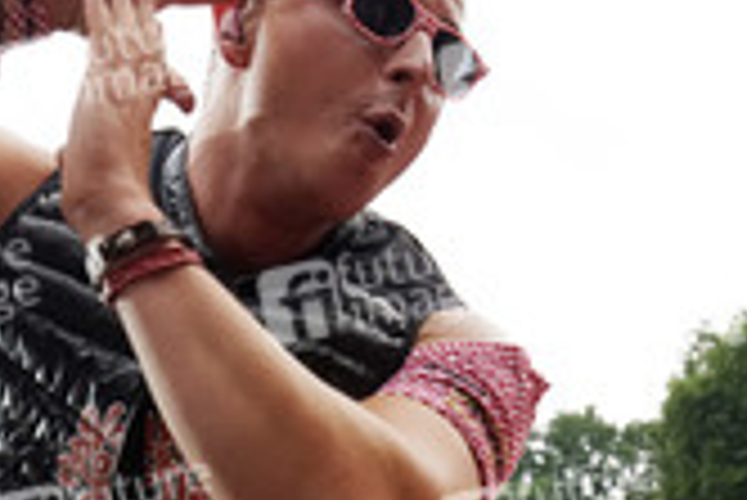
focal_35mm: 95
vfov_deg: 14.3
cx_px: 434
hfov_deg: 21.4
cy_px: 405
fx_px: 1973
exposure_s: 1/400
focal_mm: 35
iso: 1600
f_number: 7.1
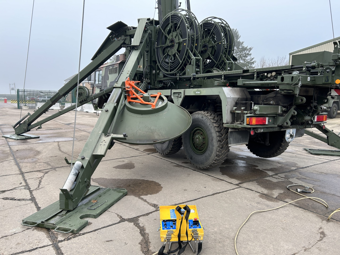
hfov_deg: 67.3
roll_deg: +0.0
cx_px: 170
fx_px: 255
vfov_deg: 53.1
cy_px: 128
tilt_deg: -4.1
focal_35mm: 26
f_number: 1.5
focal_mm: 5.7
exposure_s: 1/126
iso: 32
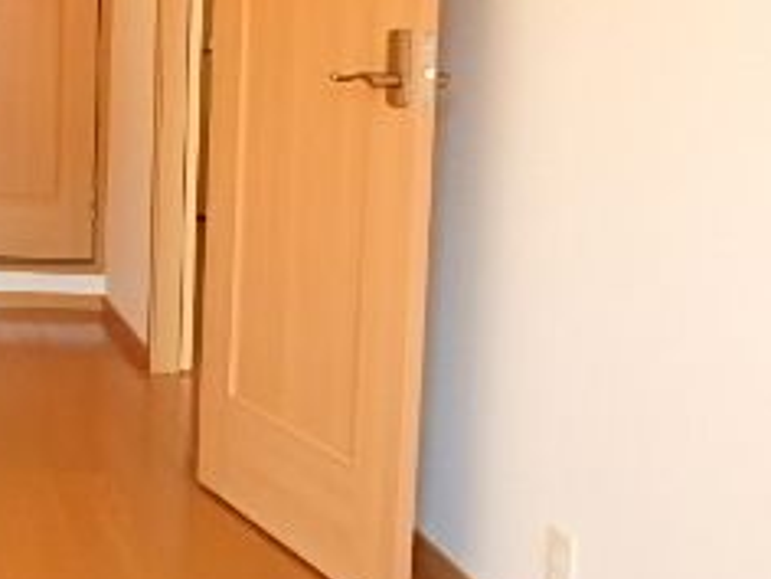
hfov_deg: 28.4
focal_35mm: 57
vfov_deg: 25.2
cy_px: 101
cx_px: -203
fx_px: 1270
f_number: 3.5
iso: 250
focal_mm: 3.7
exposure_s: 1/30
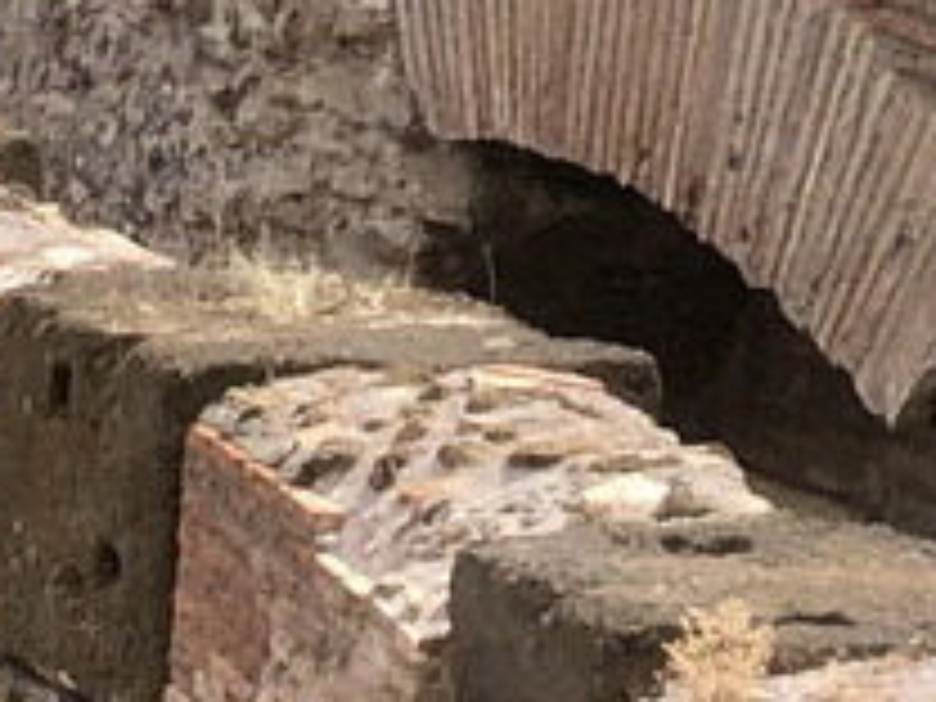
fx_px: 10816
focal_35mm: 400
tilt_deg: -18.8
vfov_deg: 3.6
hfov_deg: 4.8
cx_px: -1359
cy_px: 2070
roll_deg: +0.1
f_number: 2.4
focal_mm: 6
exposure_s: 1/425
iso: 16
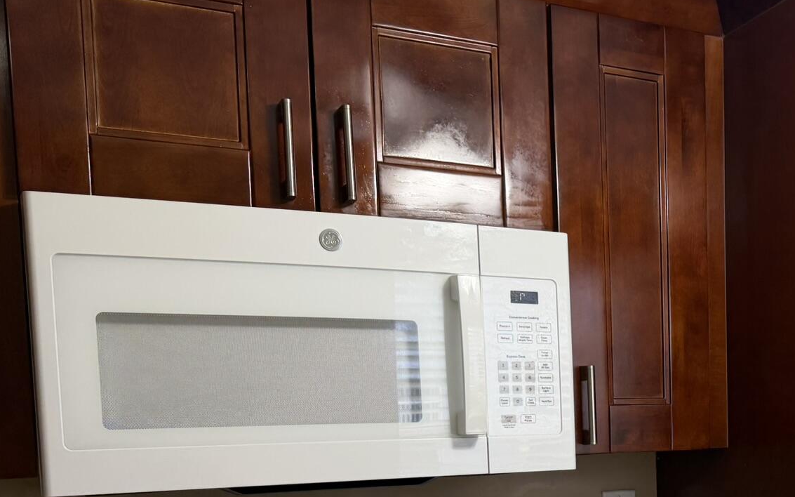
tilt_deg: -5.6
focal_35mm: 46
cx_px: 702
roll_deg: +1.6
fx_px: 997
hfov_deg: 40.5
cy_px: 490
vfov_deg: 26.6
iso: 100
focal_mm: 6.76
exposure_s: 1/120
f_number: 1.78
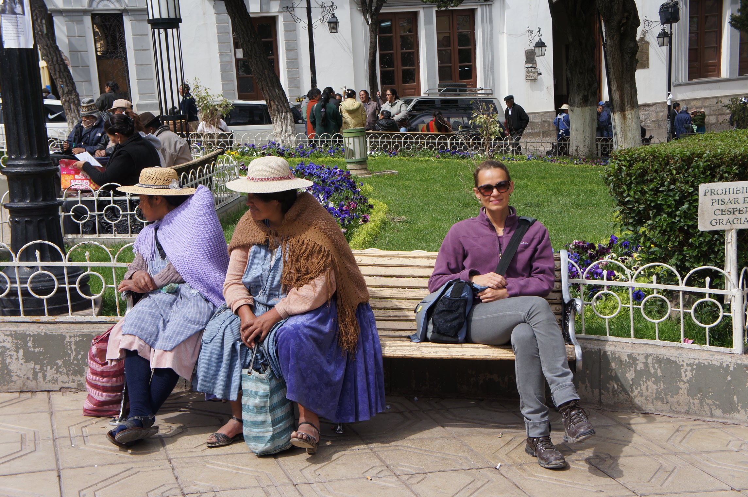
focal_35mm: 52
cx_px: 374
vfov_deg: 25.7
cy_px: 248
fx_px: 1090
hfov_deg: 37.9
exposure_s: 1/320
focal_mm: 35
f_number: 8
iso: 200
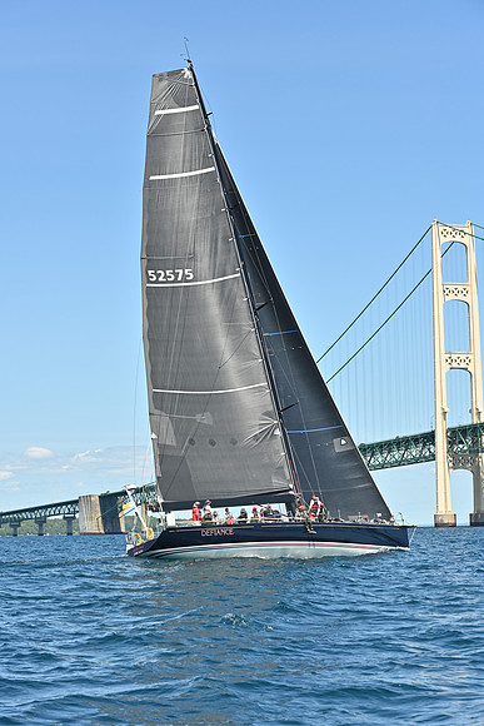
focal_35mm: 85
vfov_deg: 23.9
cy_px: 363
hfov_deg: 16.1
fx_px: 1713
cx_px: 242
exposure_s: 1/1000
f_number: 8
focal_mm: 85
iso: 320
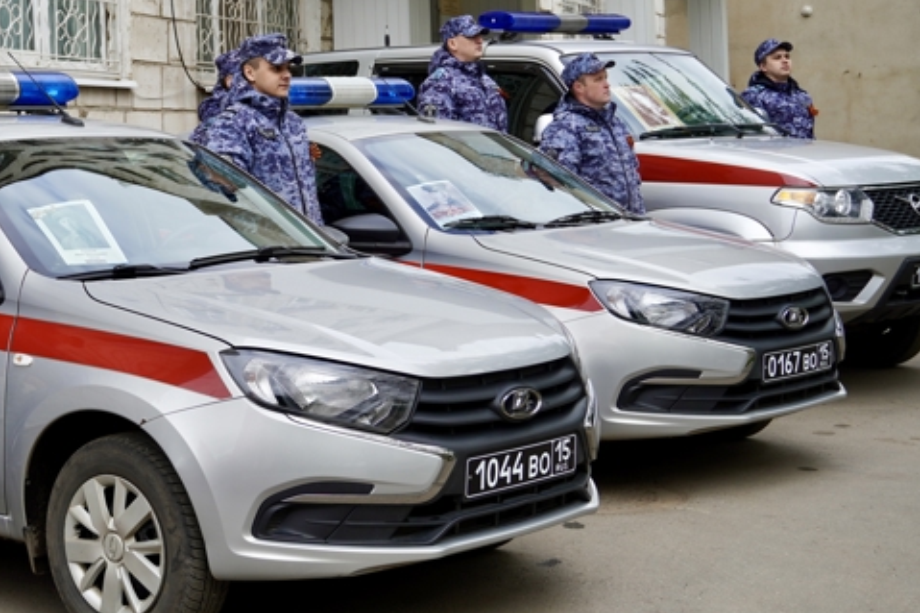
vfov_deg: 18.7
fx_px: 1859
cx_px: 296
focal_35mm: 73
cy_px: 223
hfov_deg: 27.6
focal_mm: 31
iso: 100
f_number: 4.5
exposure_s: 1/160
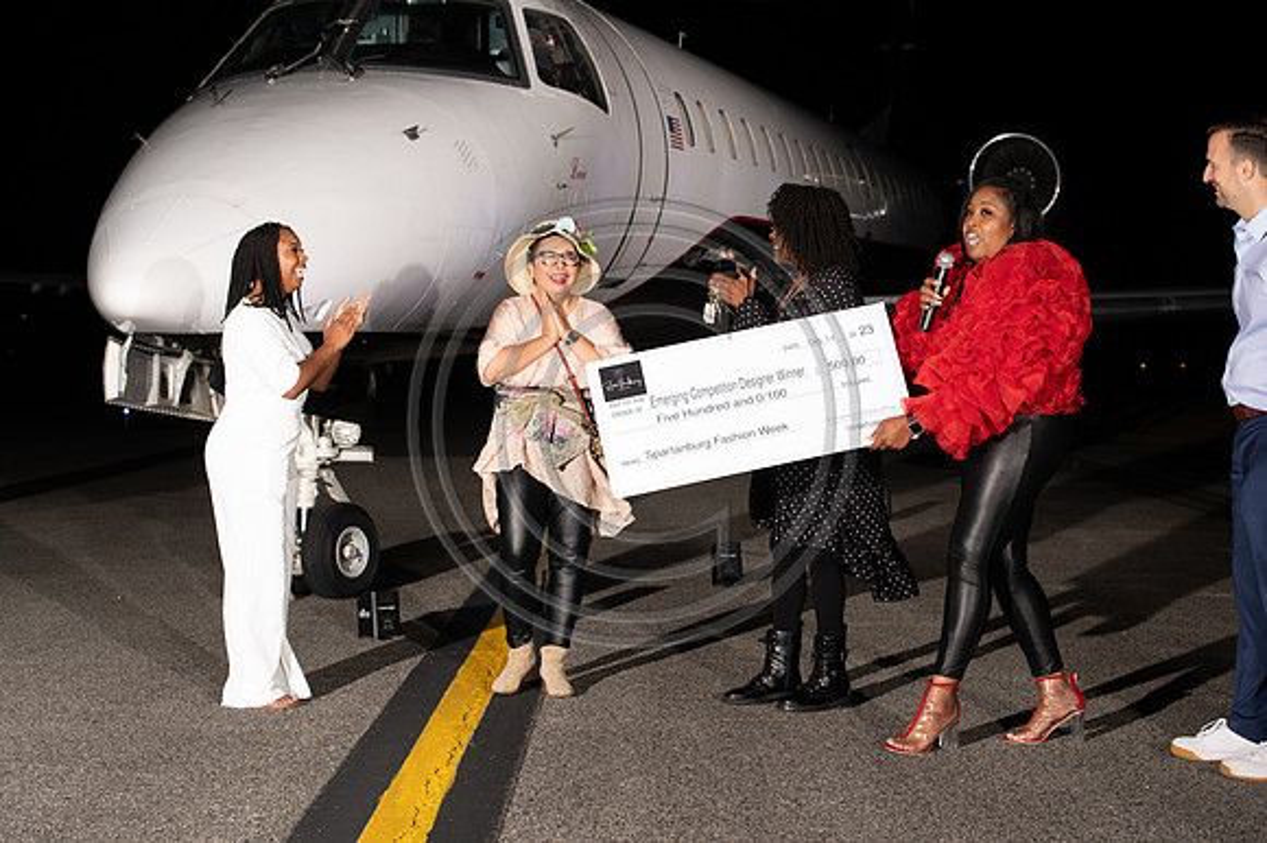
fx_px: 2462
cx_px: 634
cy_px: 422
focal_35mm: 70
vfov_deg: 19.4
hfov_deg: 28.9
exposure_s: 1/200
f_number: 6.3
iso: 1000
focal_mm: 70
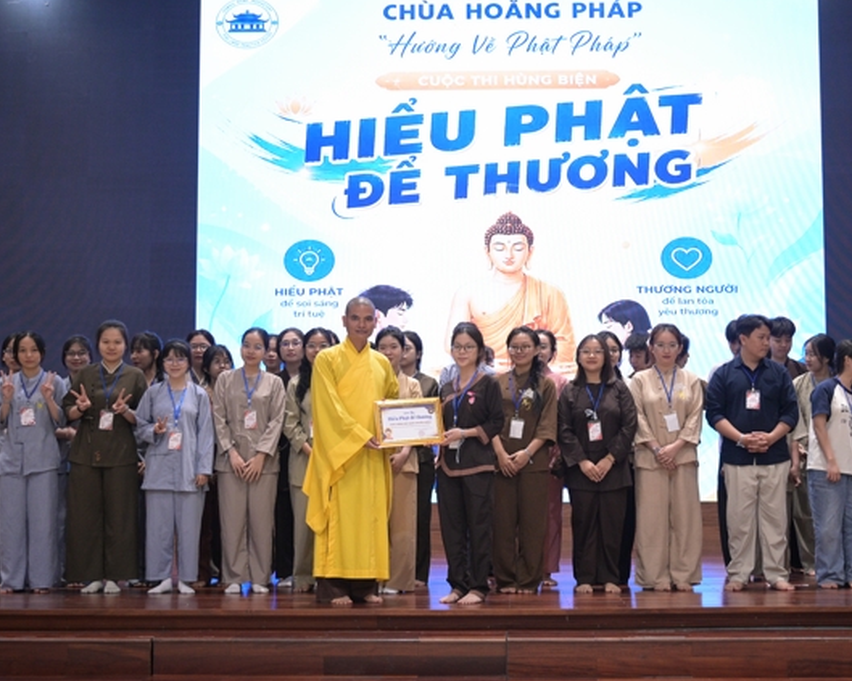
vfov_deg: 28.6
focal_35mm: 53
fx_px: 1336
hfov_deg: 35.3
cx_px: 485
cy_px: 346
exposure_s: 1/160
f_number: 4
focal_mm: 46
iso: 4000
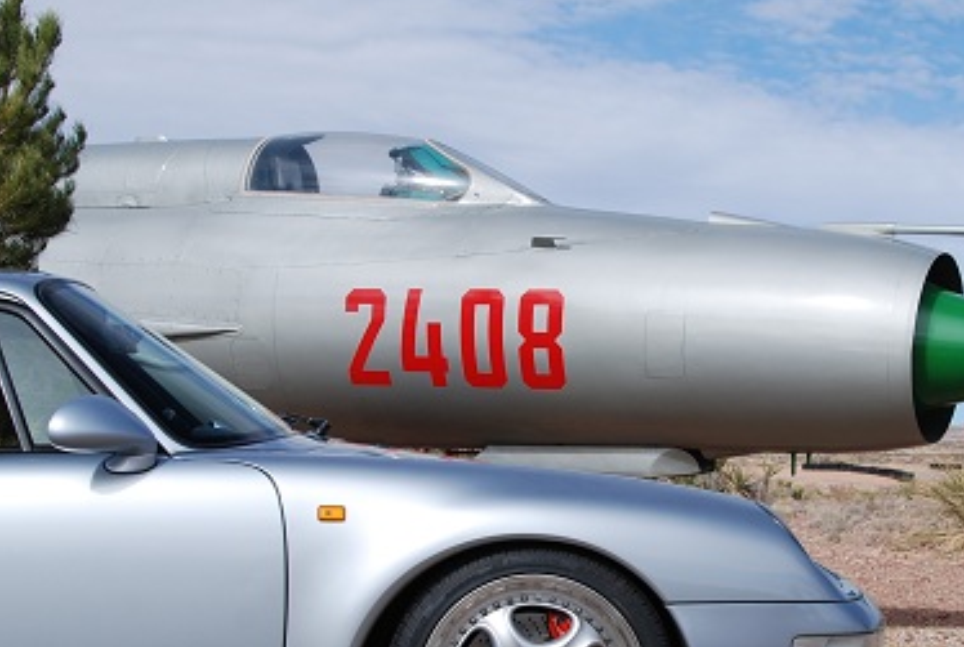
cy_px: 467
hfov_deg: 28.8
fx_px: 1873
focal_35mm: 70
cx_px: 606
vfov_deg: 19.5
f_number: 9
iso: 100
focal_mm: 29
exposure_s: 1/320
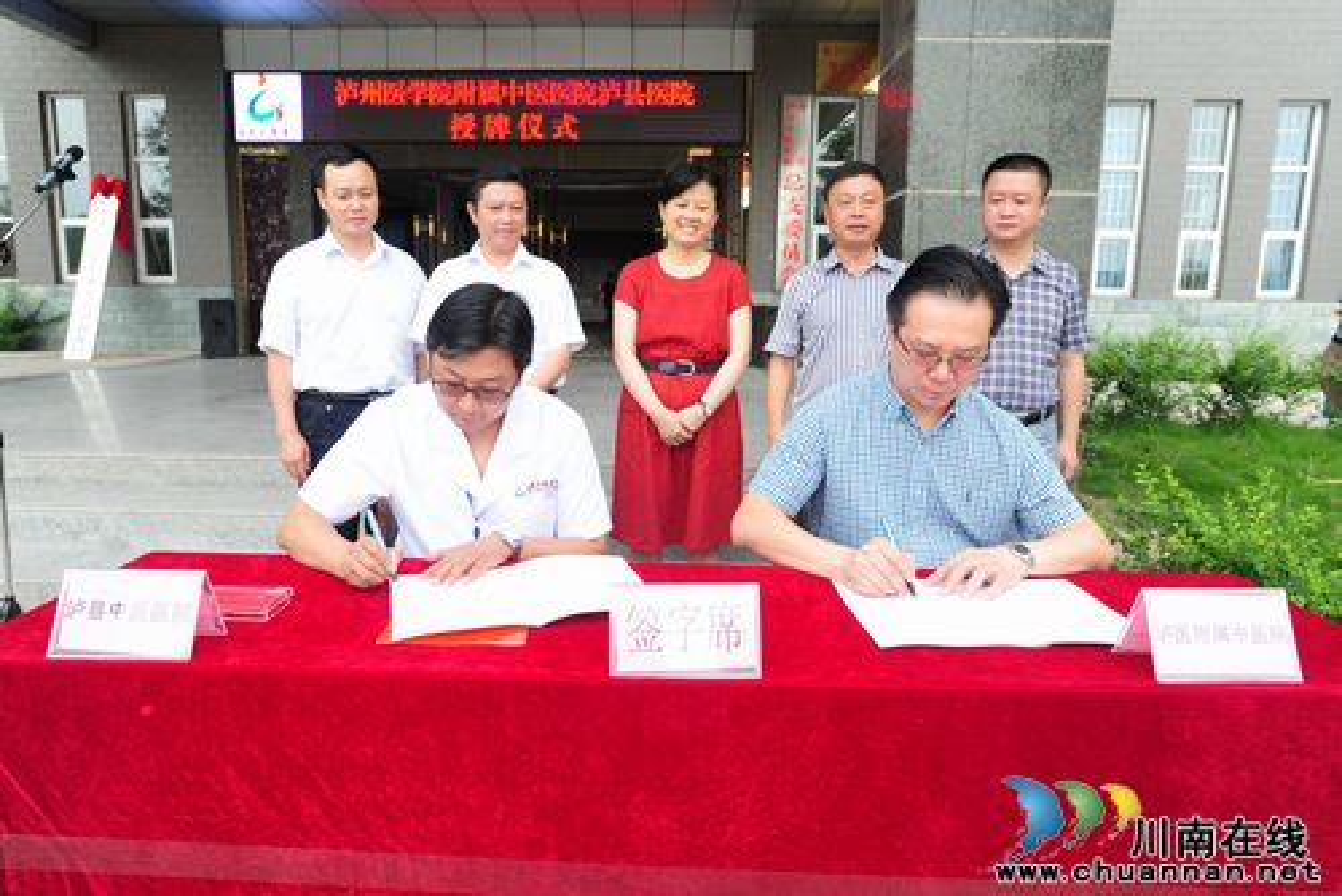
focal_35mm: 20
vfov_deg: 62.0
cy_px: 448
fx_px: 746
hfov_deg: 83.9
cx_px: 671
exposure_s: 1/200
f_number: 5.6
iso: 1000
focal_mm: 20
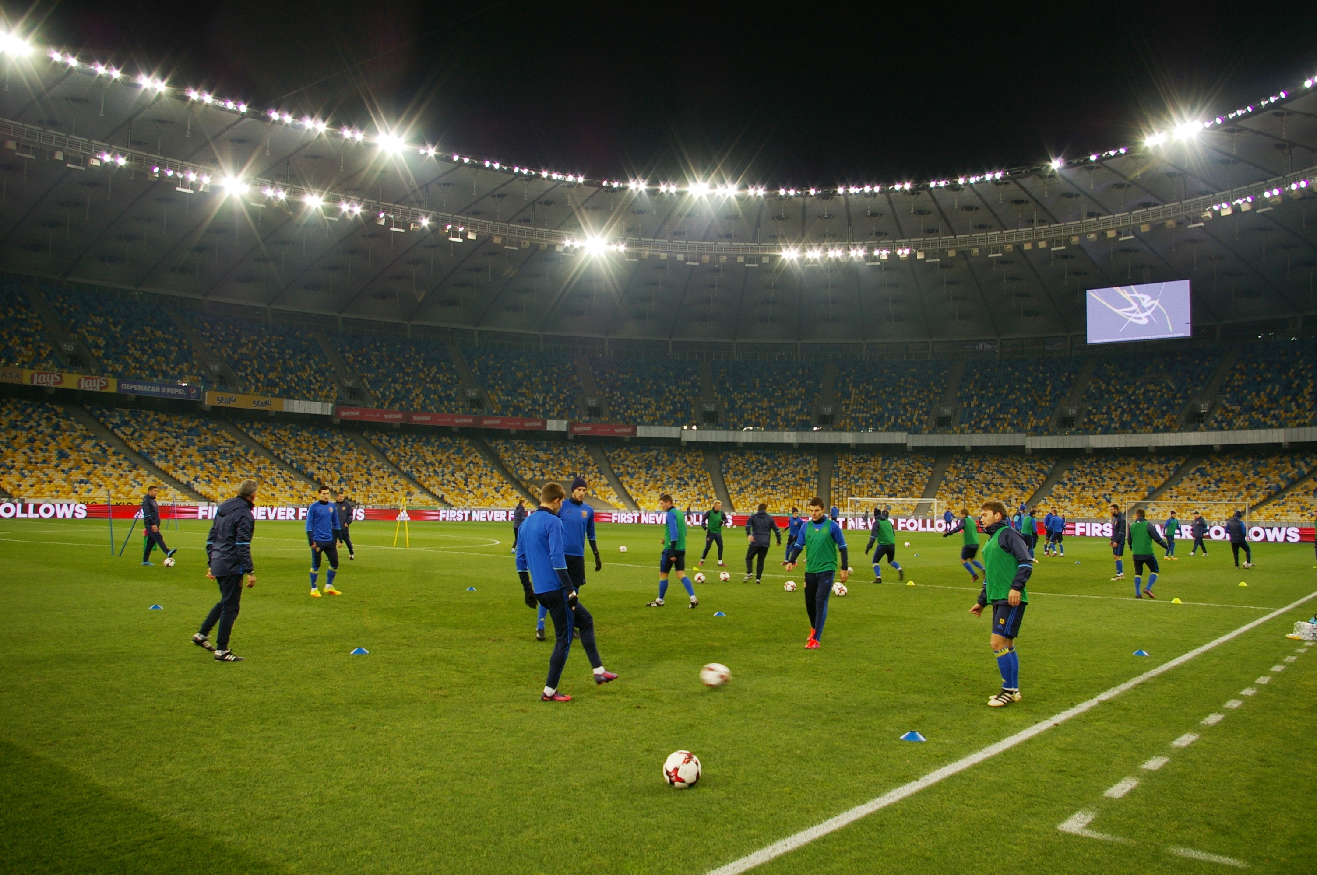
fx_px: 987
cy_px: 438
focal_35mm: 27
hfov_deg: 67.4
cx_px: 658
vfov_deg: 47.8
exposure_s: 1/60
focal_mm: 18
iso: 200
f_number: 5.6
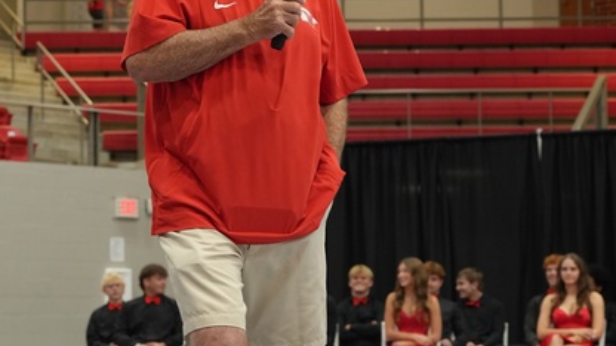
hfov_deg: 16.6
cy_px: 132
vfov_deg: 9.4
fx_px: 2107
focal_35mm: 129
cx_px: 266
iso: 2500
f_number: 4
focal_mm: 50
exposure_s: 1/160
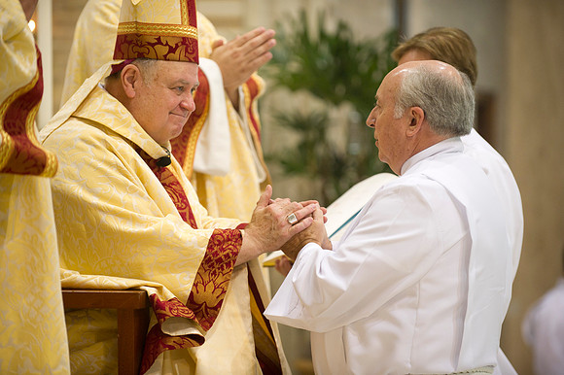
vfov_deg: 8.6
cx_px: 282
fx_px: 2505
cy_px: 188
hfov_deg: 12.8
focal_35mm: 160
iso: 2000
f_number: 2.8
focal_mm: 160
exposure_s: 1/100
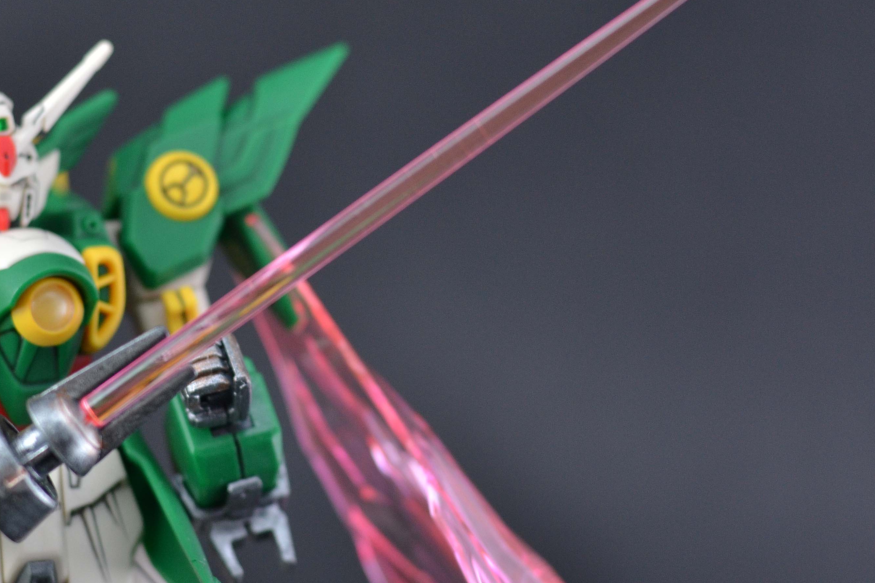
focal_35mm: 129
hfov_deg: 15.9
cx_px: 315
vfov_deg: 10.6
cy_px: 254
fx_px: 3135
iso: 400
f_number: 3.5
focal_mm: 50
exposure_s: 1/80
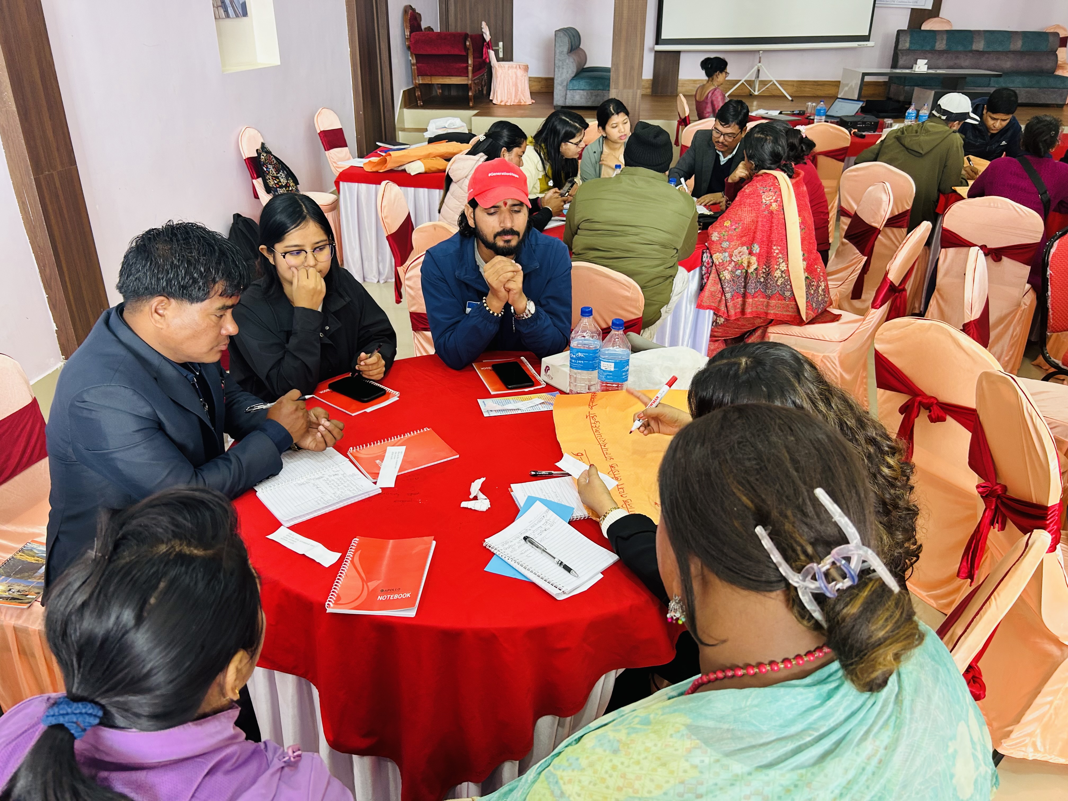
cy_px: 400
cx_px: 534
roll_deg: -0.9
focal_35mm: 26
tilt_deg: -26.4
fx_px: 802
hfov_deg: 67.3
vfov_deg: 53.1
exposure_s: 1/50
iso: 100
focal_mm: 5.7
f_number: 1.5
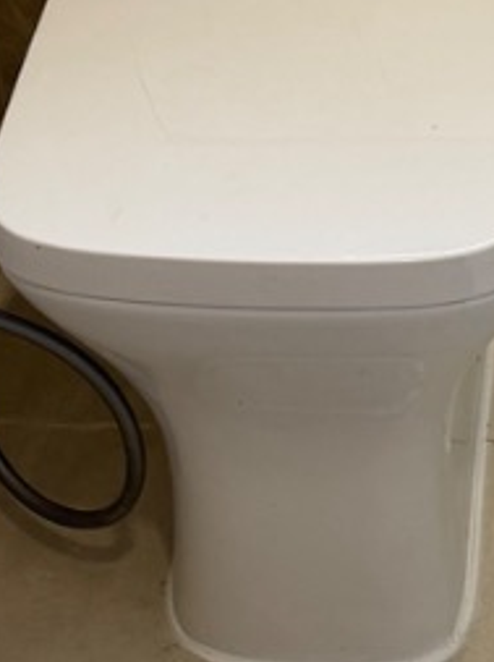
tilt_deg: -29.5
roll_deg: +5.0
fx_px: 2175
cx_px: 220
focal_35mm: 114
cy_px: 16
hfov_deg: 13.0
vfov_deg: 16.9
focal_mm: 6.76
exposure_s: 1/100
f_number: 1.78
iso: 100
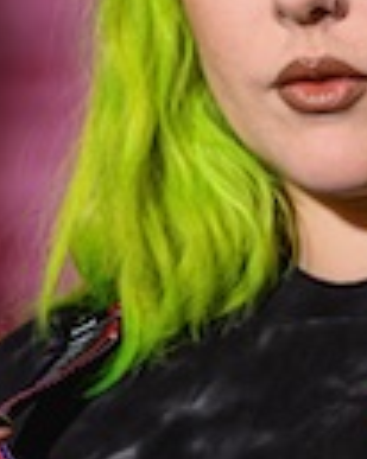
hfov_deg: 1.5
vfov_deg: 1.9
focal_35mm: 1008
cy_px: 628
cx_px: 420
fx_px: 13702
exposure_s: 1/640
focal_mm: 135
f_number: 2.2
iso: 64
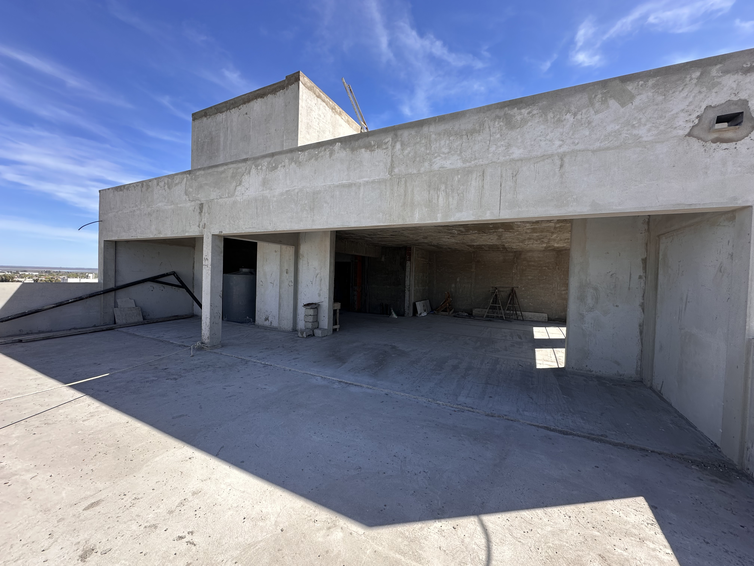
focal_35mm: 14
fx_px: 305
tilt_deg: +0.0
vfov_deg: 85.7
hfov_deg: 102.1
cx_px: 377
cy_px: 283
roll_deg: -1.8
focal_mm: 2.22
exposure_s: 1/532
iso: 40
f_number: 2.2
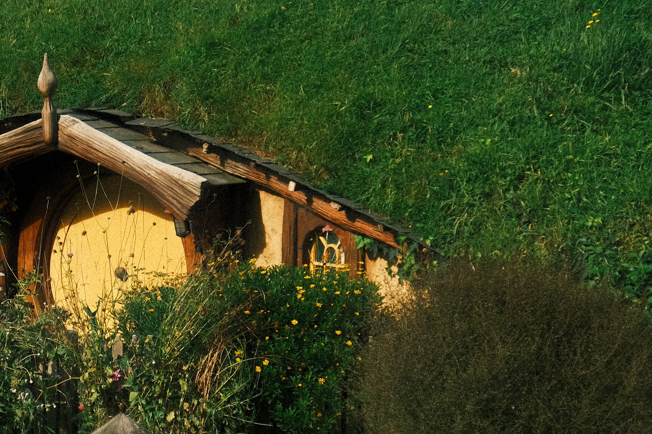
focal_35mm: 206
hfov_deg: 9.9
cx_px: 61
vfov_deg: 6.7
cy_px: 218
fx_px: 3730
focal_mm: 58.9
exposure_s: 1/550
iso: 160
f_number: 5
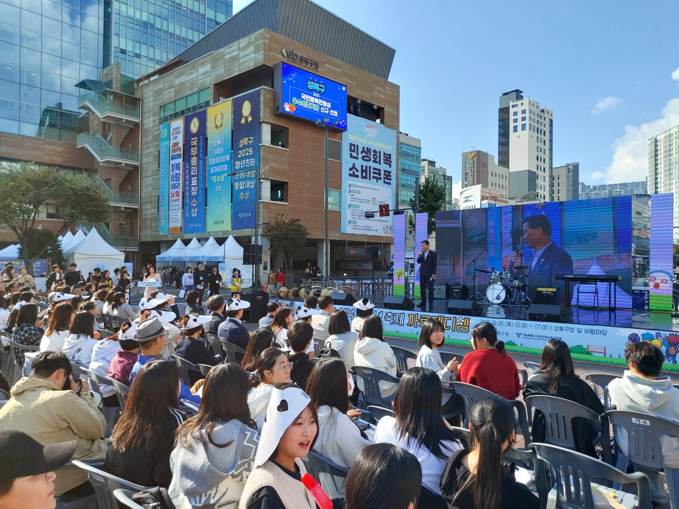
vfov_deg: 54.9
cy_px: 254
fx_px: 490
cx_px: 340
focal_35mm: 25
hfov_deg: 69.4
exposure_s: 1/818
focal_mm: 4.58
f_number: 2
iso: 50
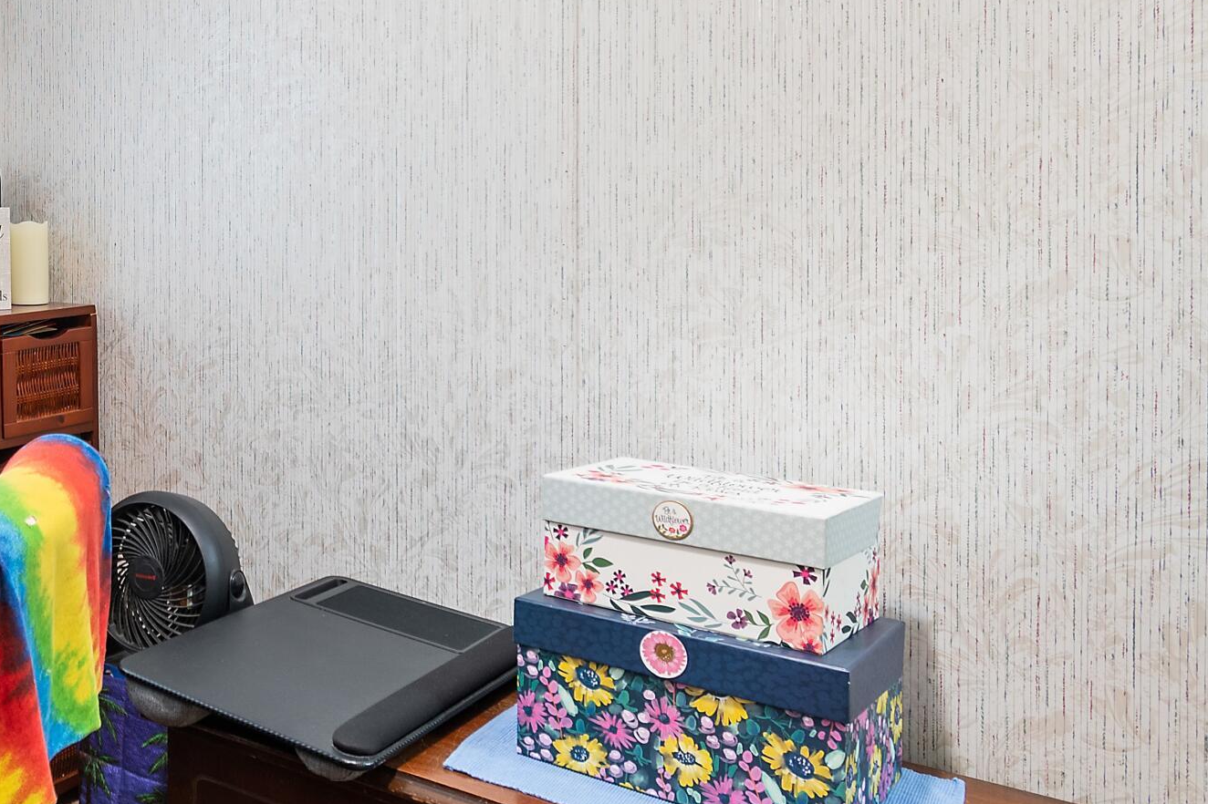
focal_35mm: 34
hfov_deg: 48.4
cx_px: 67
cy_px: 187
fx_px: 1141
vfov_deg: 37.8
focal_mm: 10
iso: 100
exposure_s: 1
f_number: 4.5
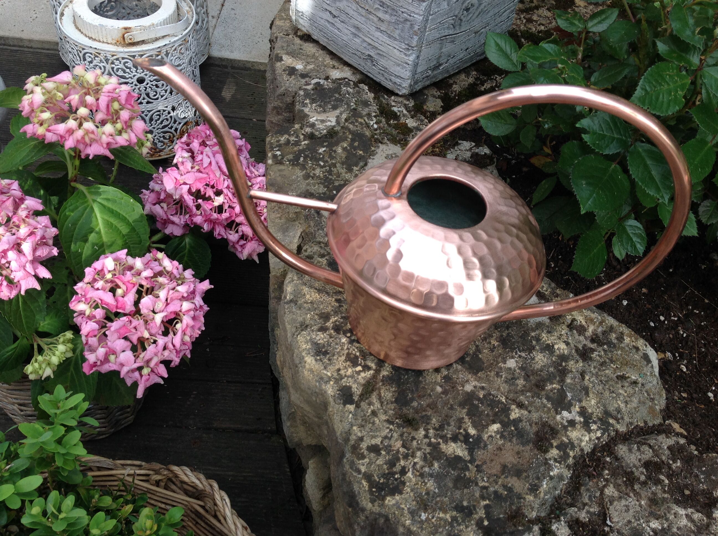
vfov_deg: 40.6
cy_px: 268
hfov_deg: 52.7
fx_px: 725
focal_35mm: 35
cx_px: 359
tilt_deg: -48.9
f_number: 2.4
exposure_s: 1/185
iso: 50
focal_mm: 4.28
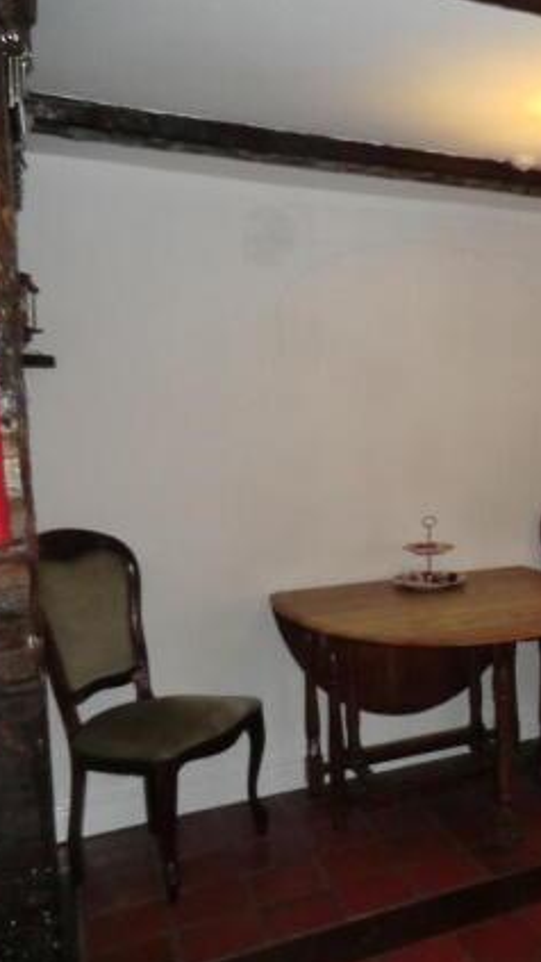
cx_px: 629
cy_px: 490
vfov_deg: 55.3
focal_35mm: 36
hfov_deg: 29.0
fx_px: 918
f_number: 3.2
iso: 400
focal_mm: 4.3
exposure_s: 1/40
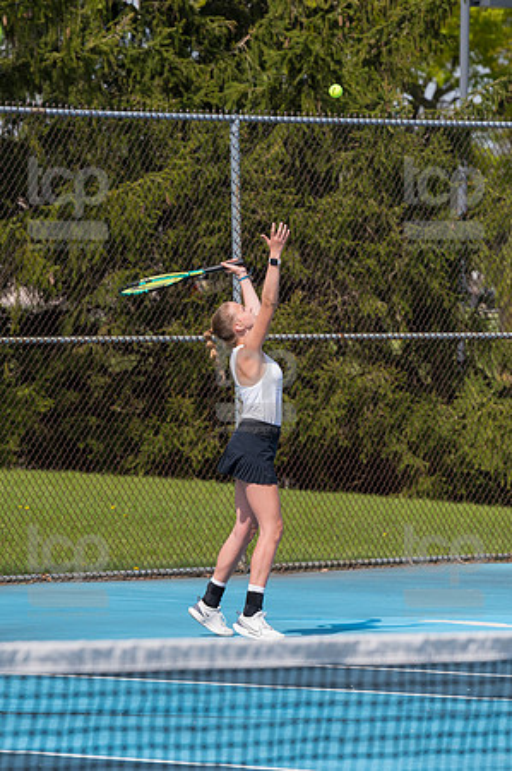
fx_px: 6243
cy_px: 386
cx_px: 256
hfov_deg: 4.7
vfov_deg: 7.1
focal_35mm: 292
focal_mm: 195
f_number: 5.6
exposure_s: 1/1600
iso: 320
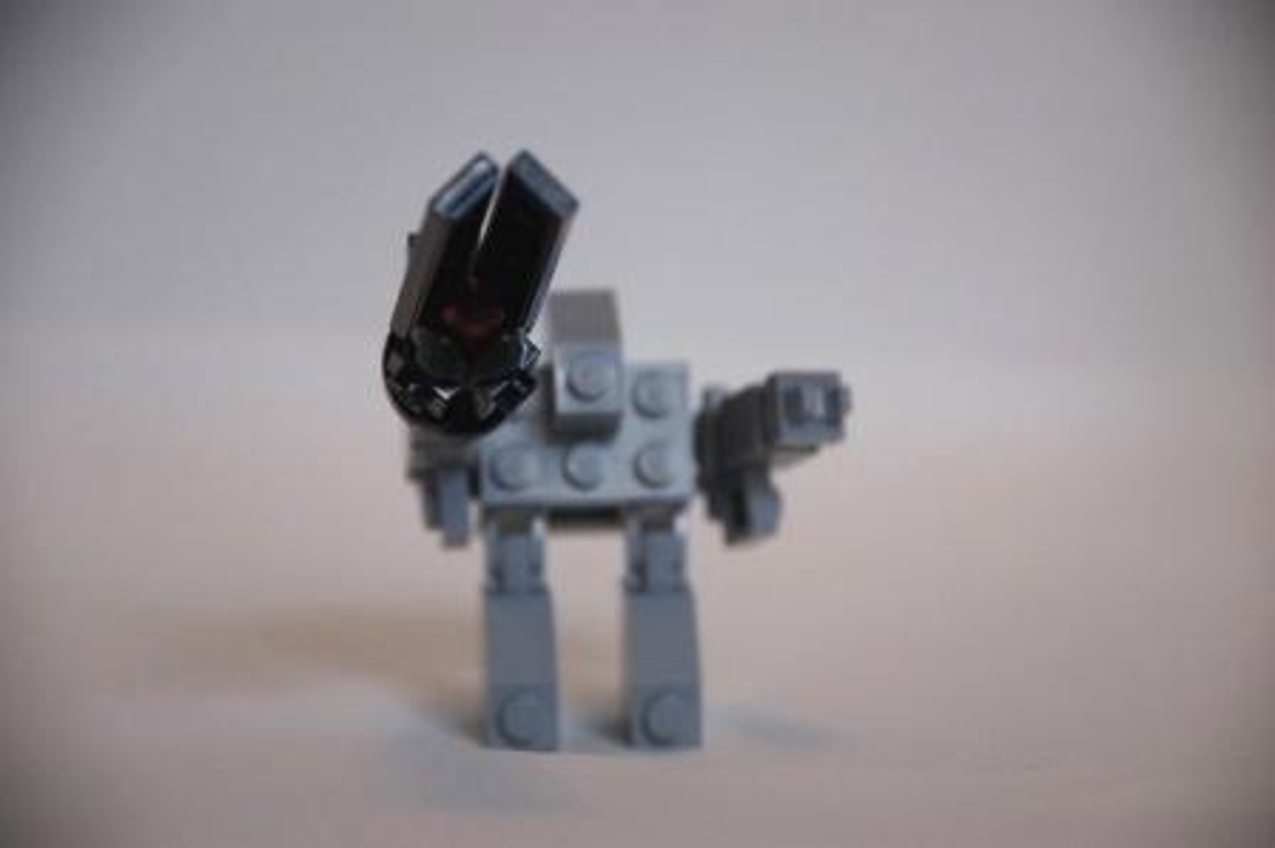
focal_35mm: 202
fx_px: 7166
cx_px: 638
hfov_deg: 10.2
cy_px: 424
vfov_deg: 6.8
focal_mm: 135
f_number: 5.6
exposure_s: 1/125
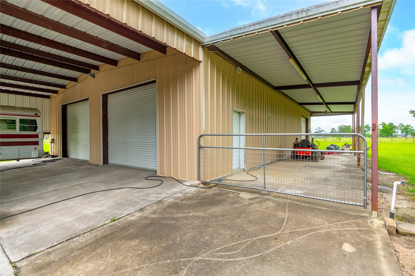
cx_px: 208
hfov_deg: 93.3
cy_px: 138
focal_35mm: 17
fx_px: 196
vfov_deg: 70.4
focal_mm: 17
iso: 125
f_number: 10
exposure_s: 1/80
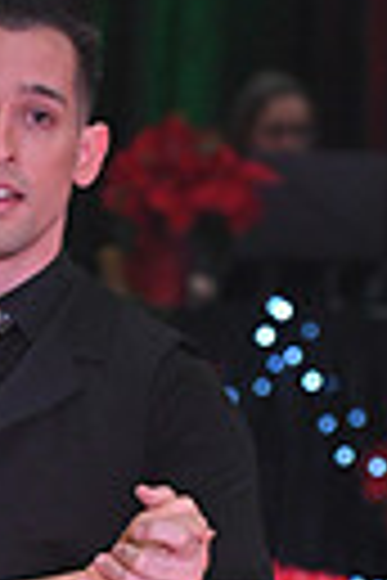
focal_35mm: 538
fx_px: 8675
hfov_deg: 2.5
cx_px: -389
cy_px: 1196
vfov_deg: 3.8
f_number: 5
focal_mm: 120
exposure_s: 1/320
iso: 2000
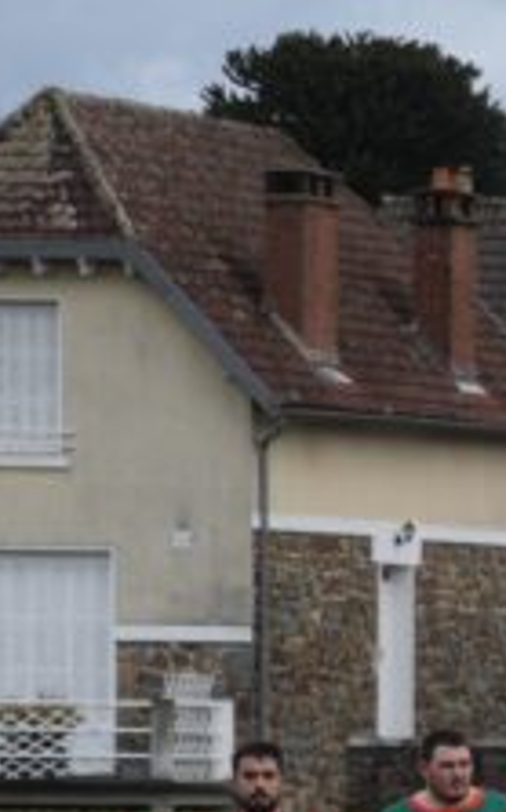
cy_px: 808
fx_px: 12220
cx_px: 1096
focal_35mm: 553
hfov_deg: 2.4
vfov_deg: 3.8
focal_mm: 105
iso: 450
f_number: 5.6
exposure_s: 1/1000
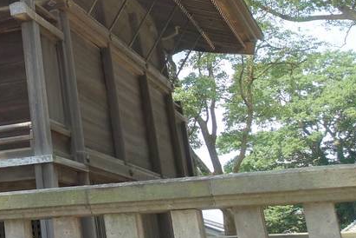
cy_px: 6
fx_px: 692
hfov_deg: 24.2
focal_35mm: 70
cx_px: -138
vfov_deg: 19.0
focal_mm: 8.8
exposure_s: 1/320
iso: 125
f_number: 4
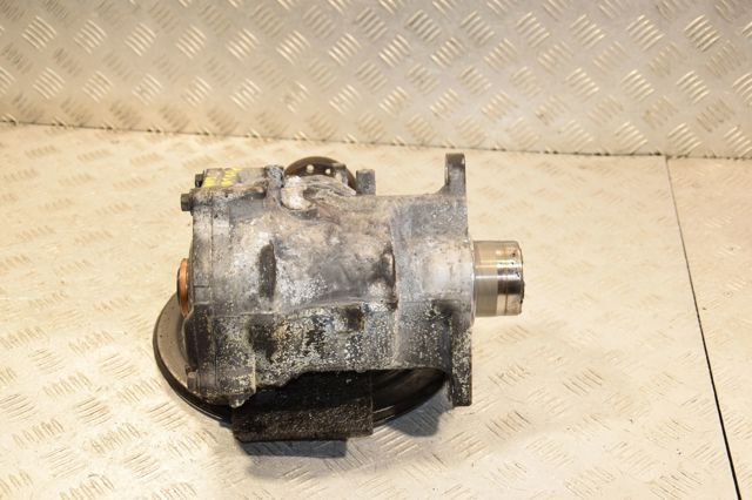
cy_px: 250
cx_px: 376
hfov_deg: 37.9
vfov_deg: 25.7
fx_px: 1096
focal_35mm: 52
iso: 800
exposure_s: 1/200
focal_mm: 35
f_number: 5.6
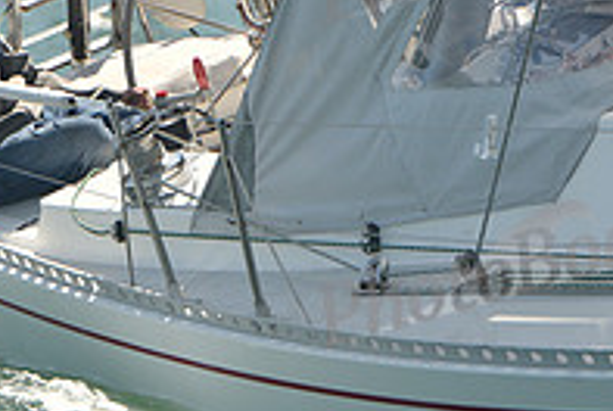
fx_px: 10027
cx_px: 159
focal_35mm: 588
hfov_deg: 3.5
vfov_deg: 2.3
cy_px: 148
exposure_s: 1/800
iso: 250
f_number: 4.5
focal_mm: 200
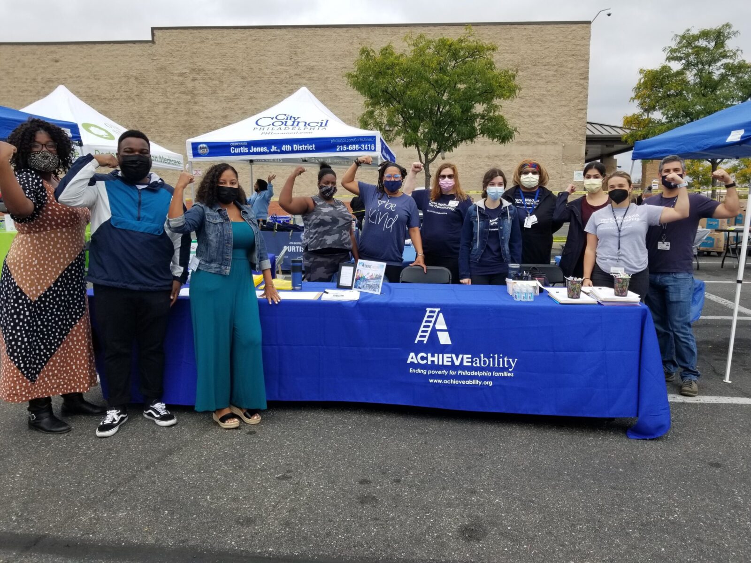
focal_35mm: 26
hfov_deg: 67.3
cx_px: 376
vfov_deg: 53.1
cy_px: 282
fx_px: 564
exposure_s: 1/612
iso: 50
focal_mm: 4.3
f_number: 1.7
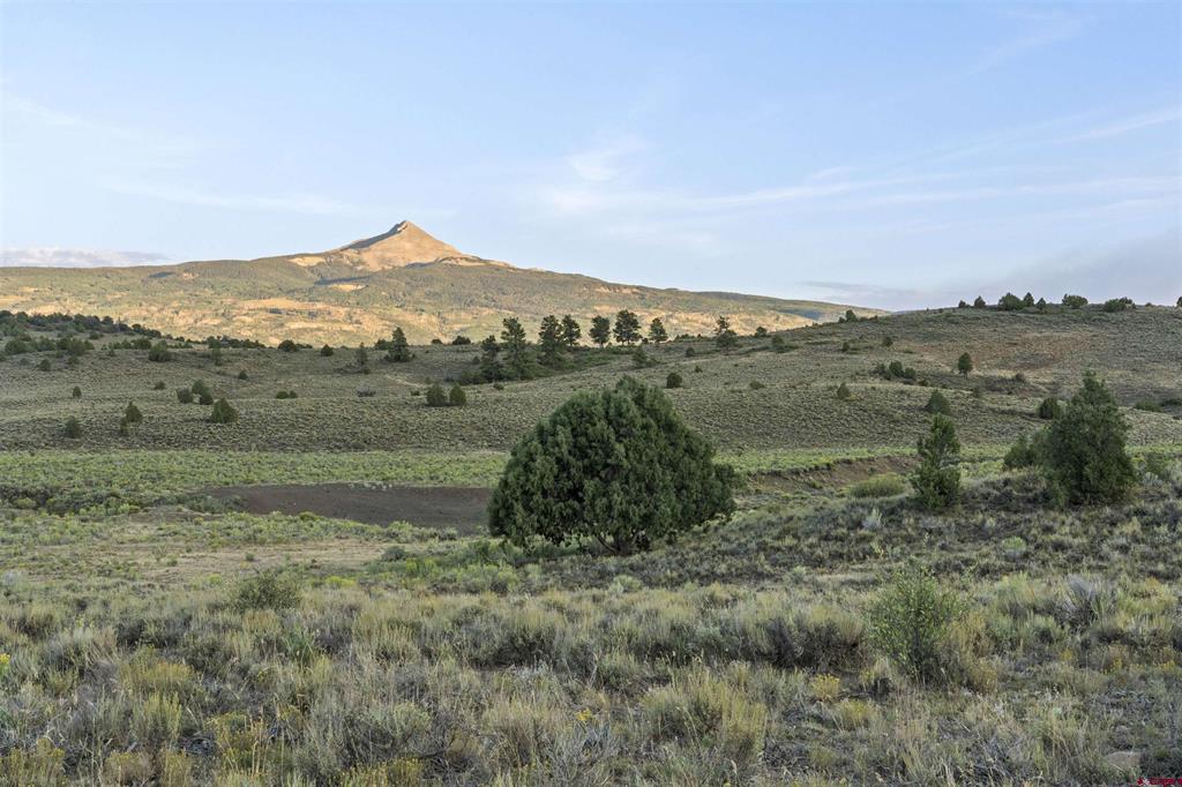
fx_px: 1510
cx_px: 591
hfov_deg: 42.8
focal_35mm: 46
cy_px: 394
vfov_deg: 29.2
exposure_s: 1/40
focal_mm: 46
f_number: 20
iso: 1000
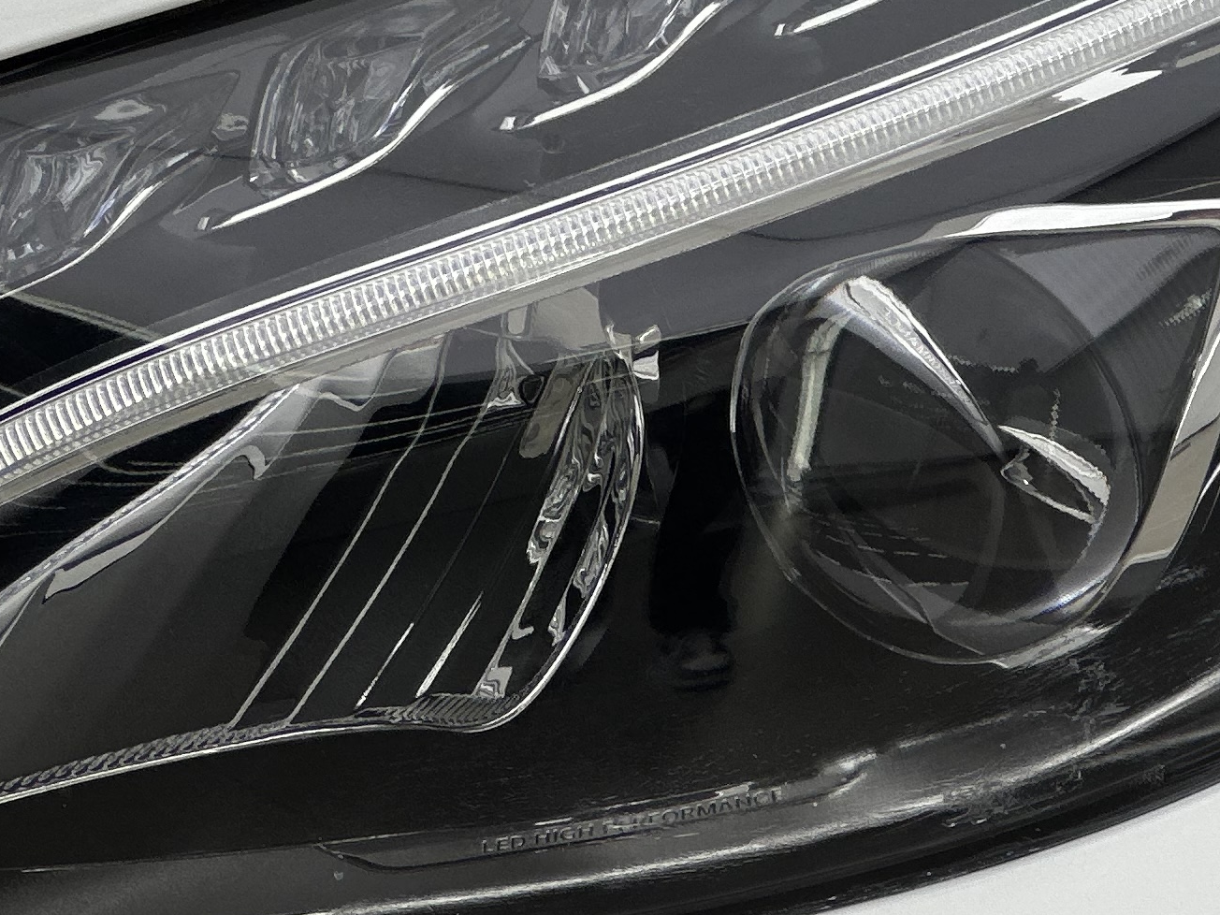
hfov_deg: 8.3
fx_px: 8388
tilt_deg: -23.9
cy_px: 273
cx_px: 787
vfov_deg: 6.2
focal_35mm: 238
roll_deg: -0.3
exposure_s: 1/108
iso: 20
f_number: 2.8
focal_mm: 9
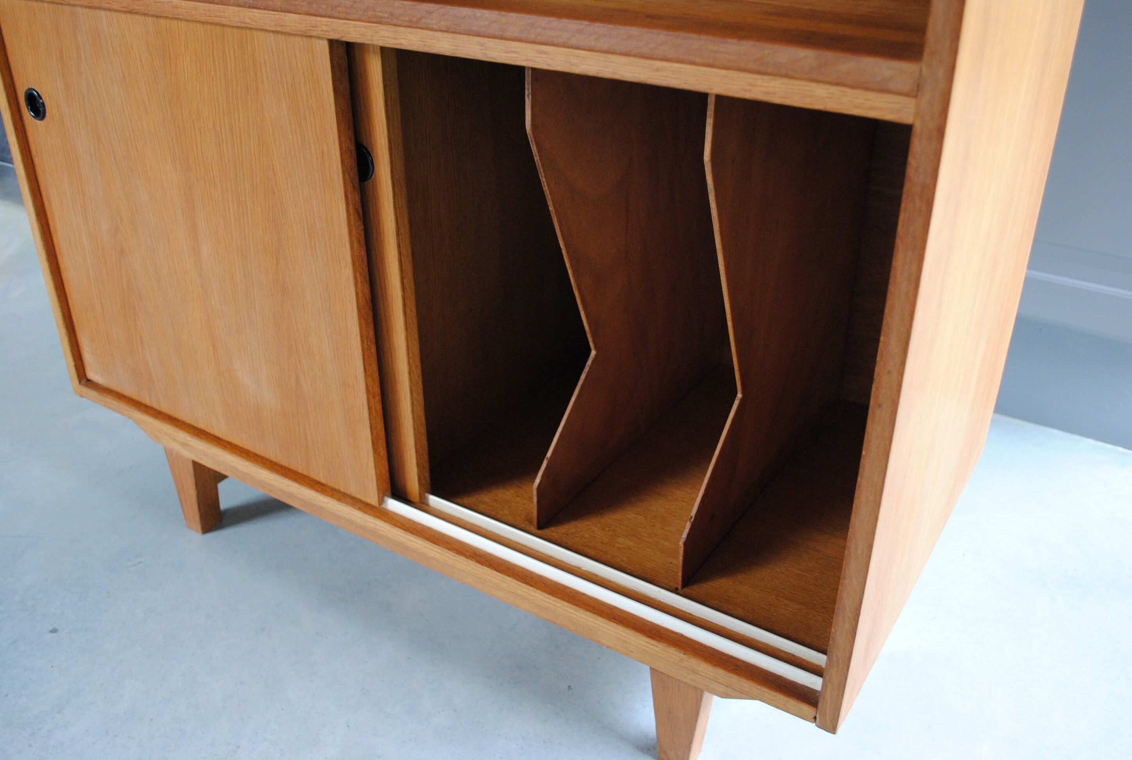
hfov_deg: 57.1
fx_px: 1040
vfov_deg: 40.1
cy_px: 380
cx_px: 566
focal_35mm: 33
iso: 720
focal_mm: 22
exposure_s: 1/30
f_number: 3.8
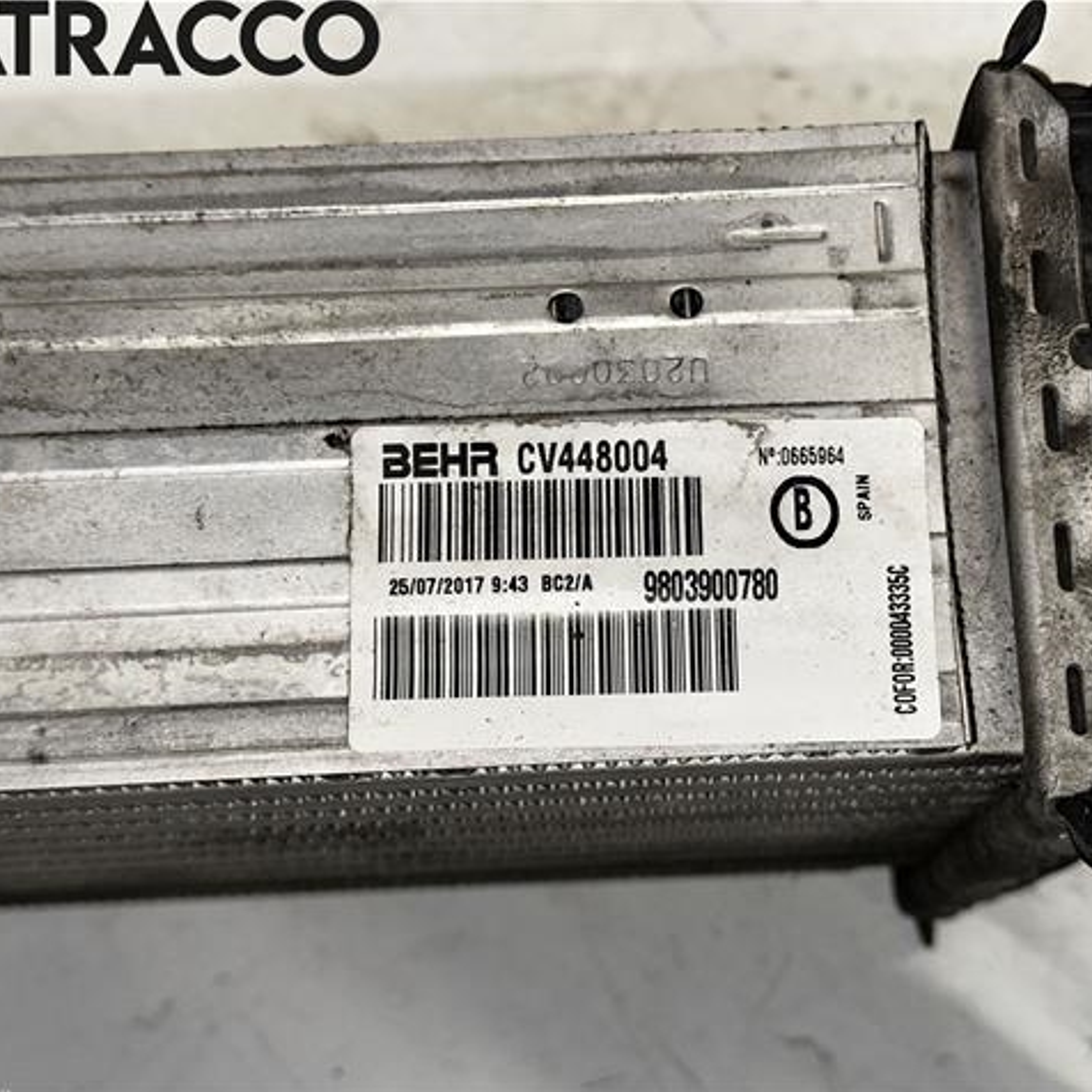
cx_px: 672
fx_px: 2034
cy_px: 548
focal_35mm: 57
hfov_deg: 29.9
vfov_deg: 30.0
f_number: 1.78
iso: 40
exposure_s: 1/63
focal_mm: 6.86
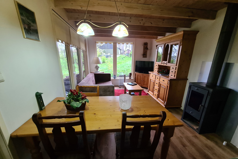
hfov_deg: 104.3
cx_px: 120
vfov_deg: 80.9
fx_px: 93
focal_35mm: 14
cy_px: 89
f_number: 2.2
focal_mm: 2.2
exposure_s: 1/33
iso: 320
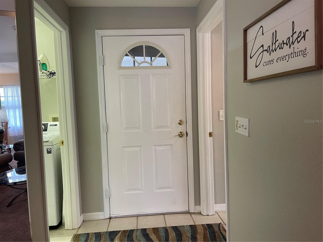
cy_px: 121
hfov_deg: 69.4
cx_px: 162
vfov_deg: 54.9
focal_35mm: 25
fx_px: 233
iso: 125
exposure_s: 1/60
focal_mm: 5.1
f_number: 1.6
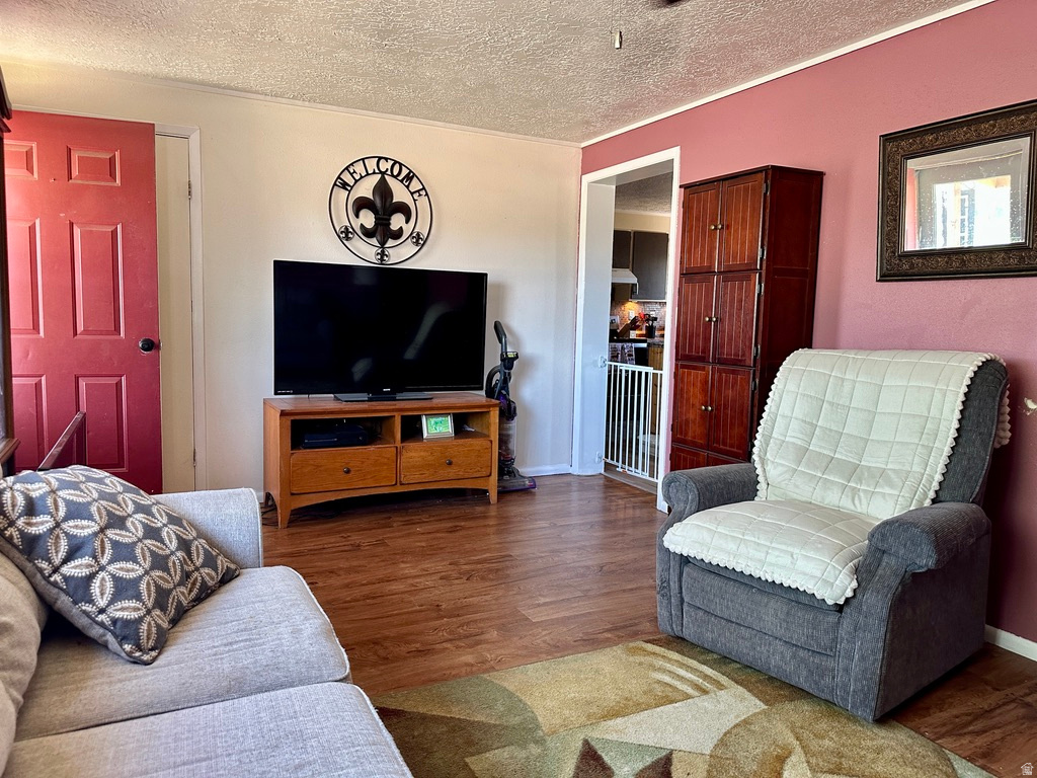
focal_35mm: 24
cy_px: 389
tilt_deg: -5.9
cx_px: 518
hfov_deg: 71.6
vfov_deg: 56.8
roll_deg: -1.7
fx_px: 719
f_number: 1.78
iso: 250
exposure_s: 1/76
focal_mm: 6.86
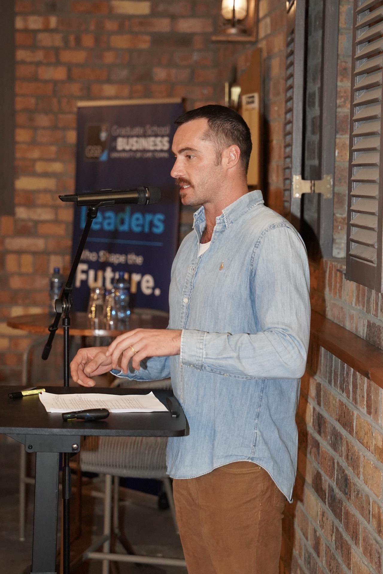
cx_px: 192
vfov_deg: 28.8
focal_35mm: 70
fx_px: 1117
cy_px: 287
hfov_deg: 19.5
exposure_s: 1/100
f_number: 2.8
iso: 6400
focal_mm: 70
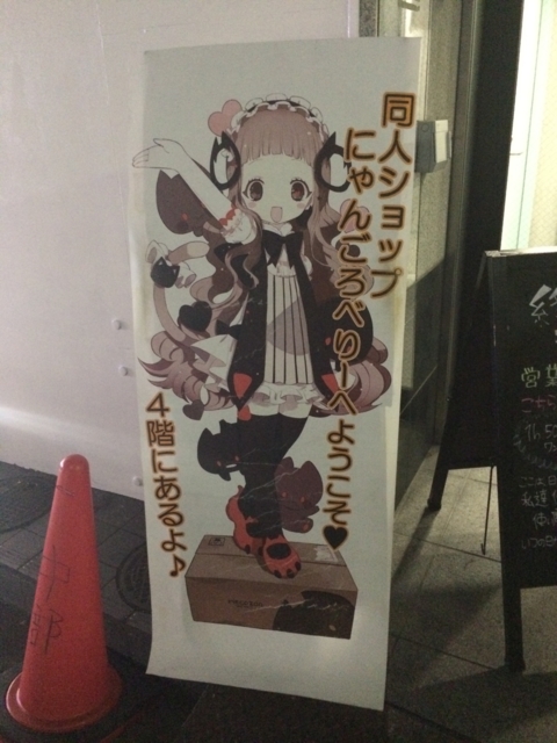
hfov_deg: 46.8
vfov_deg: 60.0
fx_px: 644
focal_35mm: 30
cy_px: 372
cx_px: 278
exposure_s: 1/15
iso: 1250
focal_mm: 4.12
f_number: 2.2
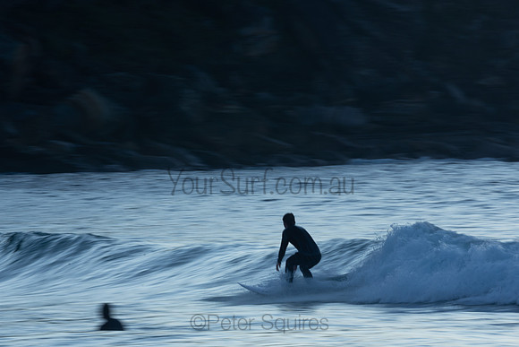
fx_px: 8435
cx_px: 260
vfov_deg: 2.4
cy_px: 174
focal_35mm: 585
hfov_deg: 3.5
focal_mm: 390
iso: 100
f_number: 22
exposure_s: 1/30
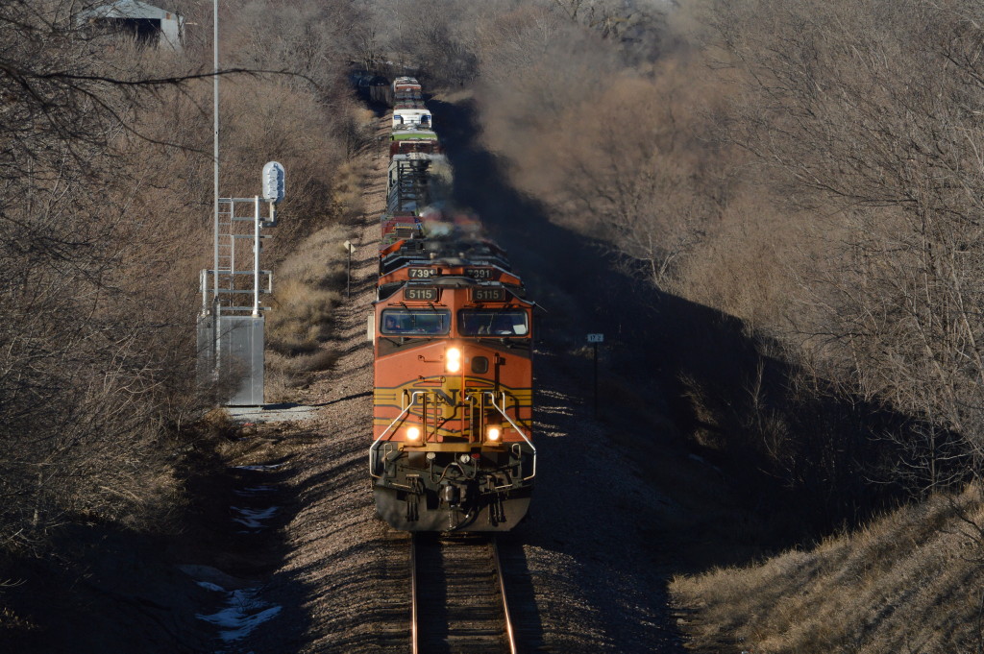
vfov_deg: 3.5
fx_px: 10651
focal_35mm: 390
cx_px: 492
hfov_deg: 5.3
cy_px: 327
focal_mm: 260
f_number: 18
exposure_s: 1/400
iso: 400
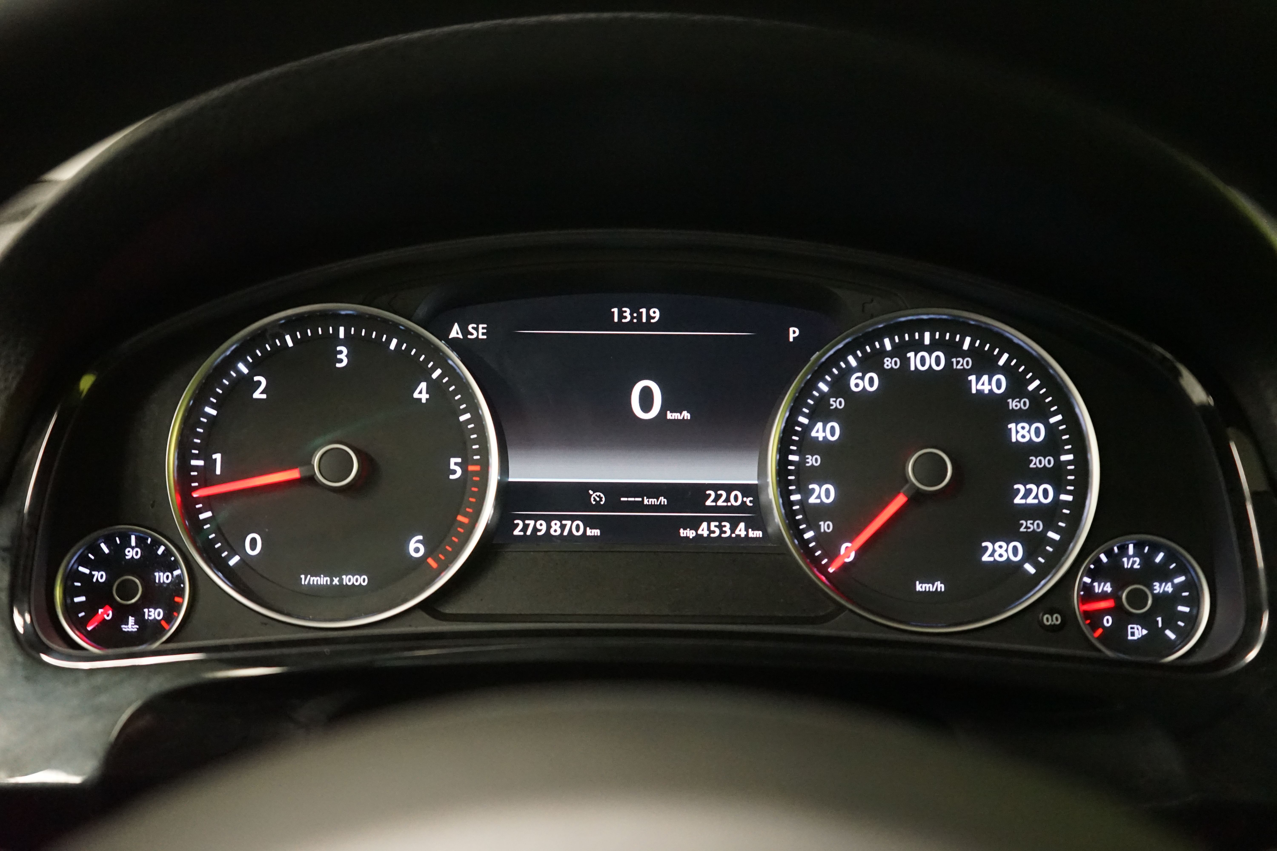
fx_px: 1348
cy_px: 426
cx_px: 638
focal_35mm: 38
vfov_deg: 35.1
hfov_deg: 50.7
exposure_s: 1/40
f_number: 4
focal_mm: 38
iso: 6400
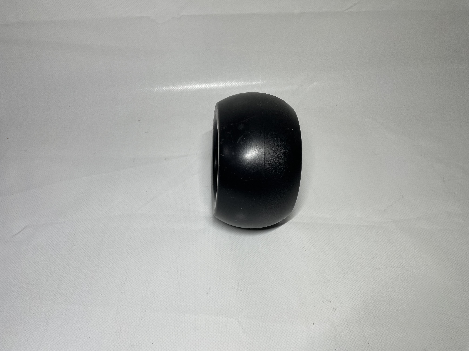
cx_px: 234
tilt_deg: -41.6
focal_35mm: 26
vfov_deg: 53.1
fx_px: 352
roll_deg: -1.2
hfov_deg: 67.3
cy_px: 176
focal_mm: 4.2
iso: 32
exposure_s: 1/212
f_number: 1.6
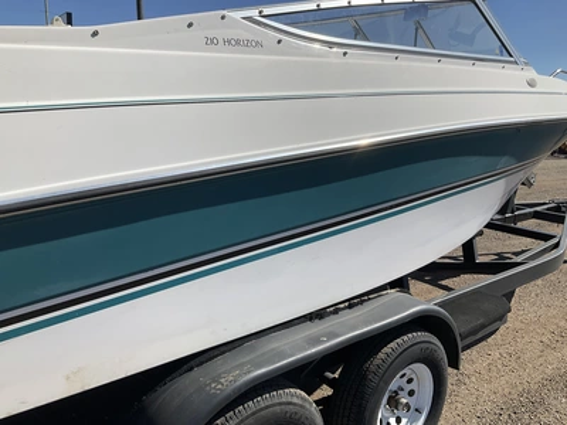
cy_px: 212
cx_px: 284
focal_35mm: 29
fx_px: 475
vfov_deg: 48.2
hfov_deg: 61.7
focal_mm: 3
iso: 25
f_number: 1.8
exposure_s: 1/3125
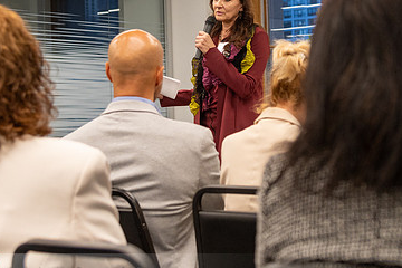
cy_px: 88
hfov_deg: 24.2
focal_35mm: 84
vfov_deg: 16.2
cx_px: 231
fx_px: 938
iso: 1600
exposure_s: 1/125
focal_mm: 46
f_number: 4
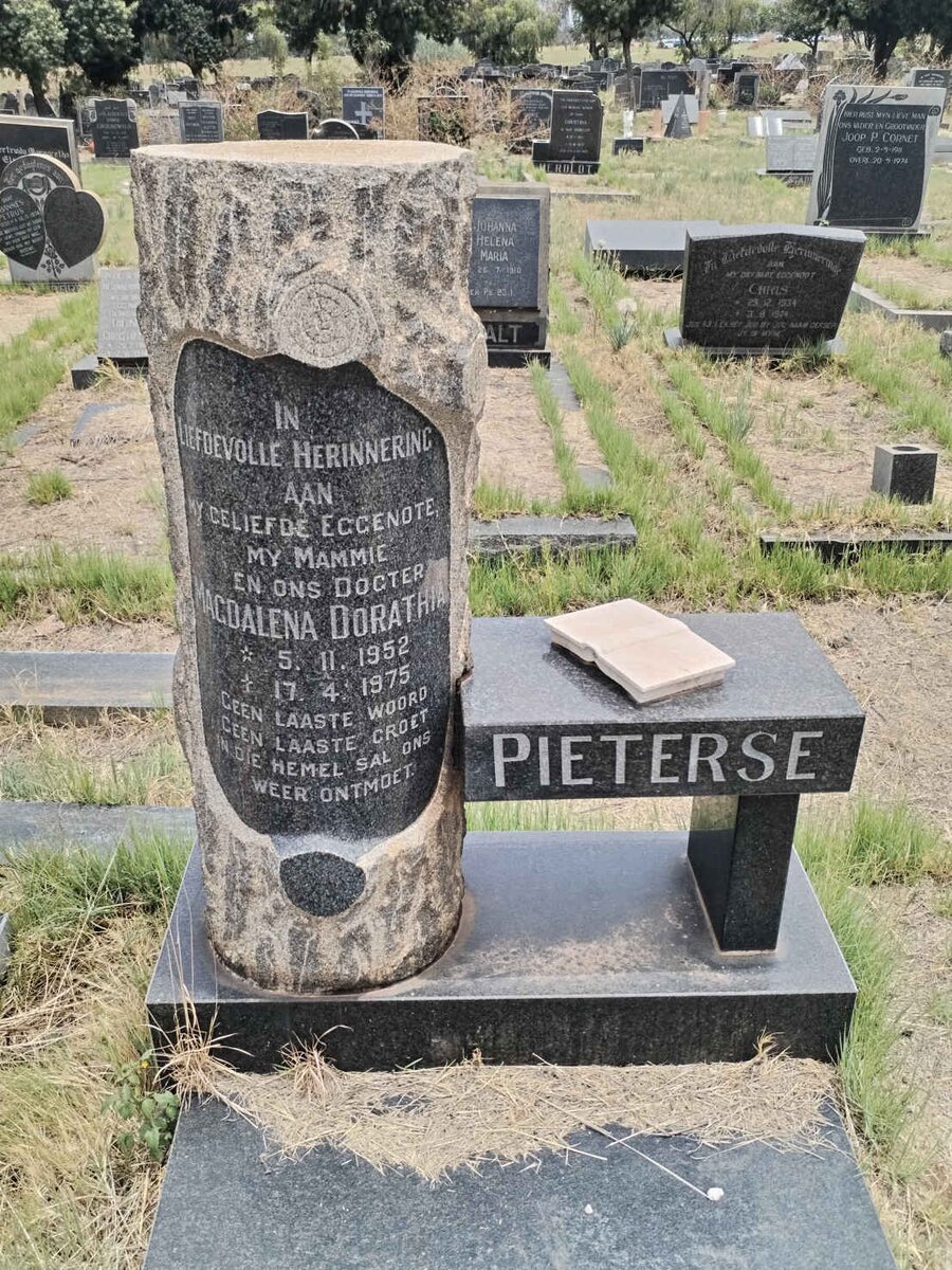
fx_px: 1137
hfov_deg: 45.4
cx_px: 476
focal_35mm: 31
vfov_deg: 58.4
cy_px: 635
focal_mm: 4.75
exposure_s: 1/505
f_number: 1.8
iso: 100
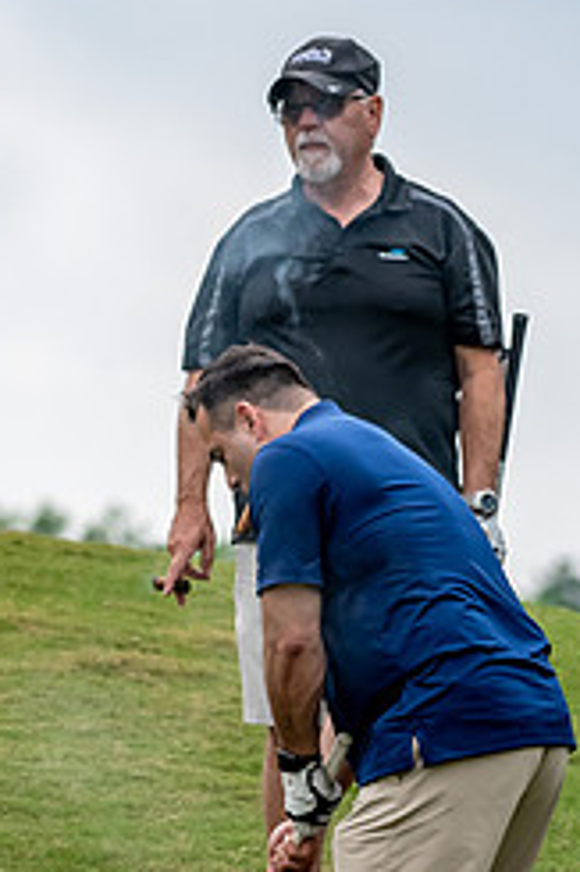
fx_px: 14011
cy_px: 634
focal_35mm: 579
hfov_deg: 2.4
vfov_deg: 3.6
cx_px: 199
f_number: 5.6
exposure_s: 1/2000
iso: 1100
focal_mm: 210
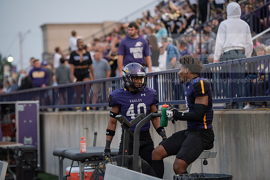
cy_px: 90
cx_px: 135
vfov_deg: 10.2
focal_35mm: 135
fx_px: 1013
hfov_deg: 15.2
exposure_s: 1/800
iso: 2000
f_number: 2.8
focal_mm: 135
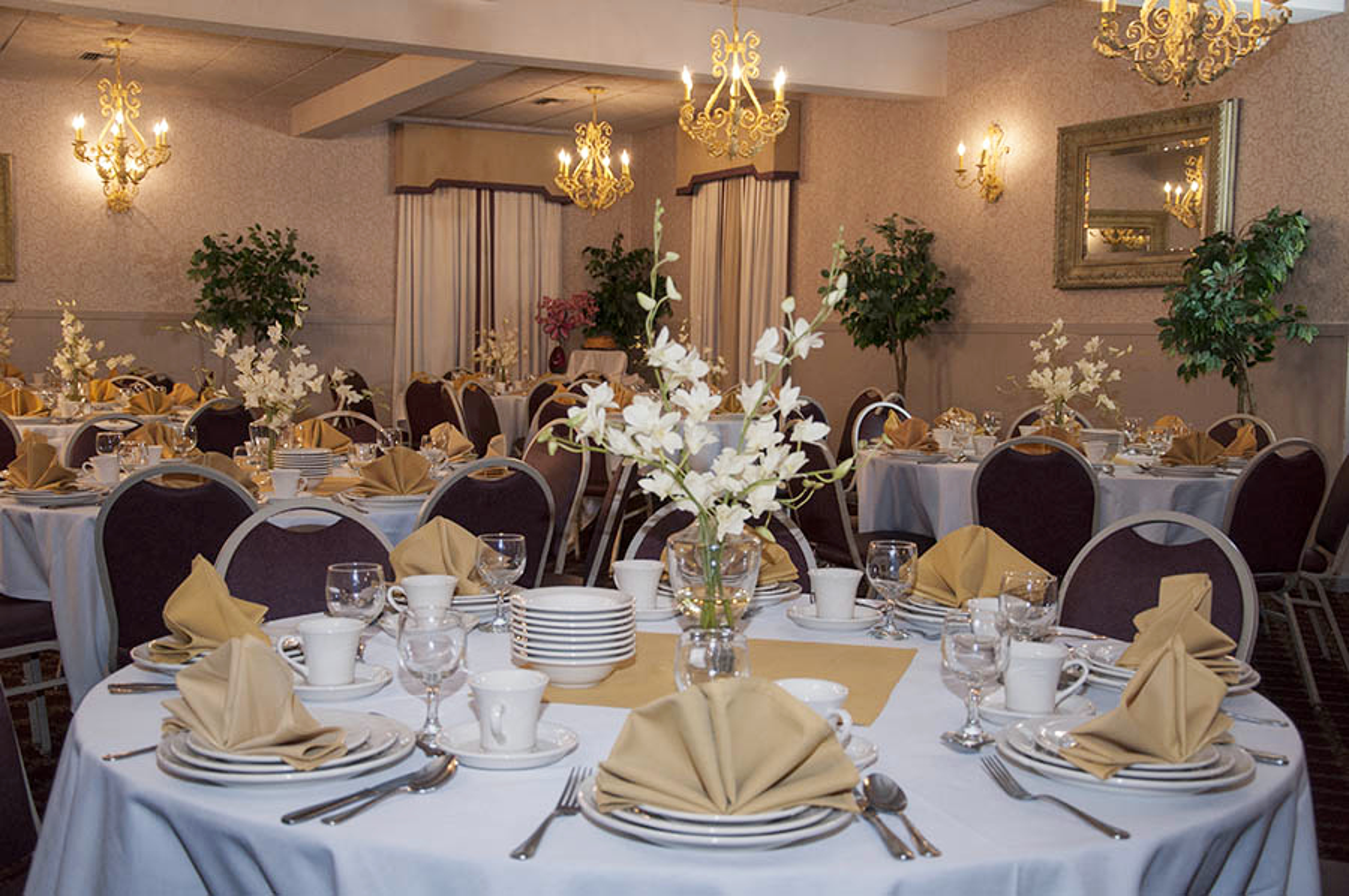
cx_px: 674
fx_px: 1572
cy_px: 448
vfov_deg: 31.8
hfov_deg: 46.4
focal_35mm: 42
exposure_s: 1/60
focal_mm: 28
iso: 800
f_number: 4
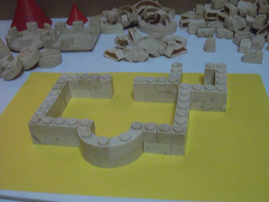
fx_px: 342
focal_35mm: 44
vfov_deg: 32.9
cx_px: 134
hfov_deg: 43.0
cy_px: 101
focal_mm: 7.8
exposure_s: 1/9
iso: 640
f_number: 4.5
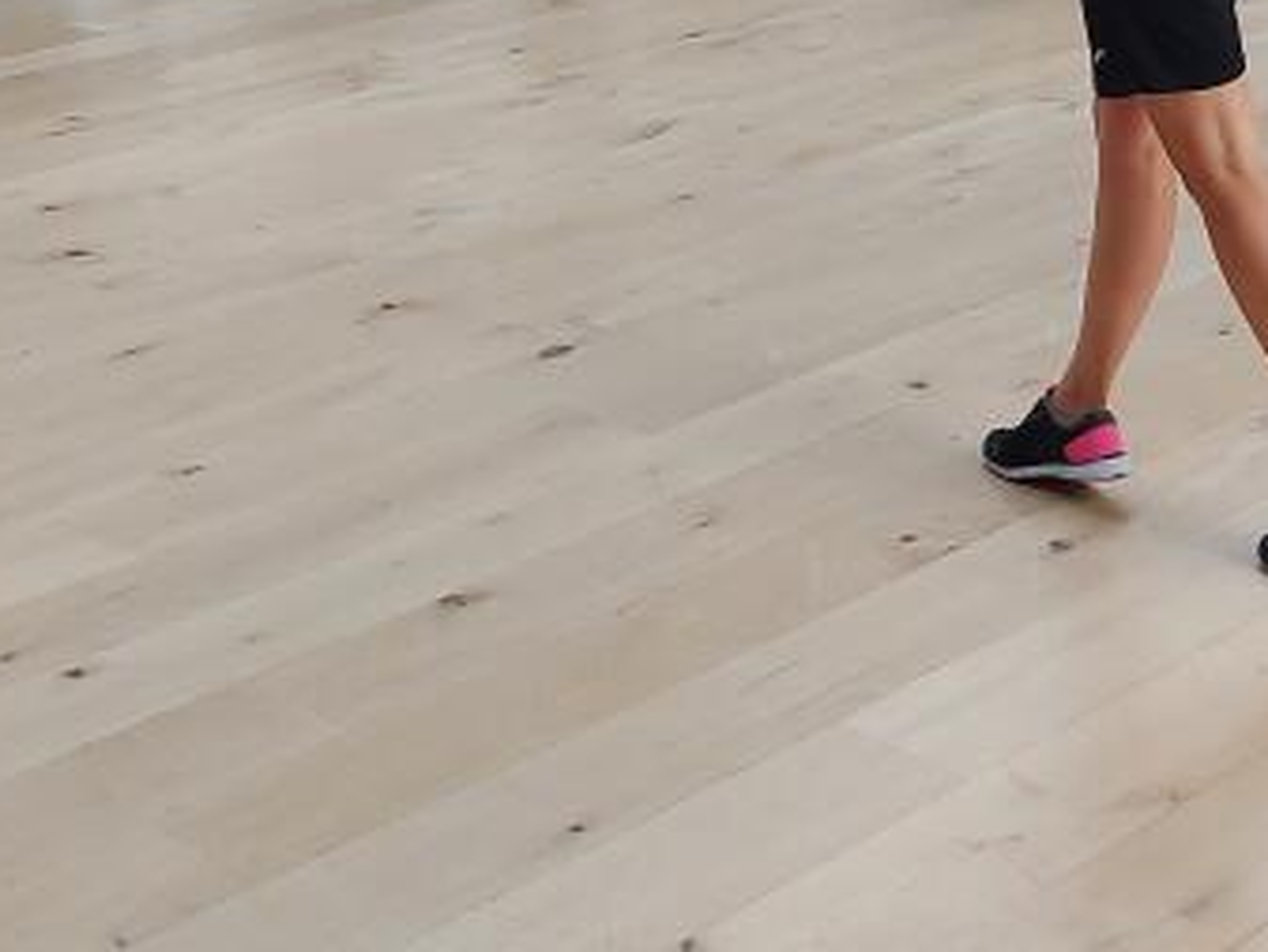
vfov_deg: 17.7
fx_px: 2785
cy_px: -403
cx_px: 758
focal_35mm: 76
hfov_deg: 25.6
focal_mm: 5.23
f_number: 1.8
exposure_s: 1/50
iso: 80
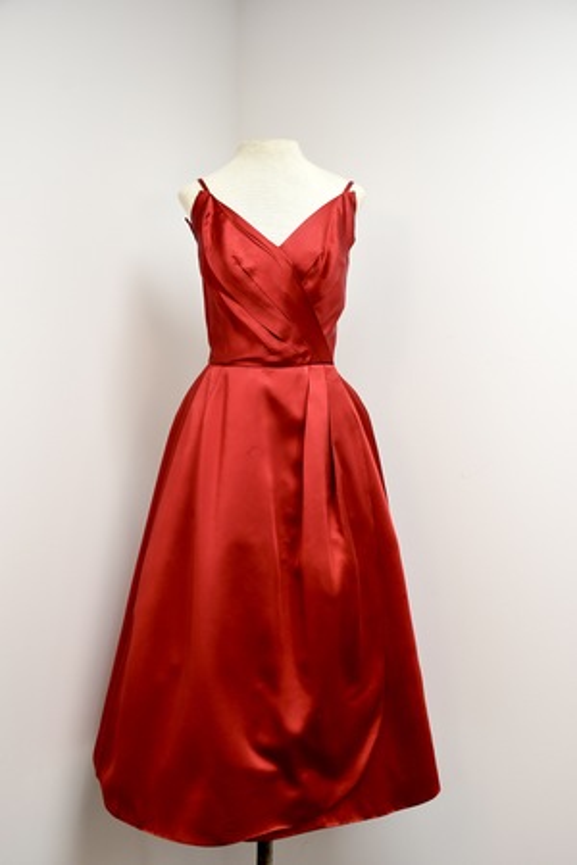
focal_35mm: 33
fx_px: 793
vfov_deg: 57.2
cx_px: 288
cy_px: 432
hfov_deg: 40.0
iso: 800
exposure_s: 1/80
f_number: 5
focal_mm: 22
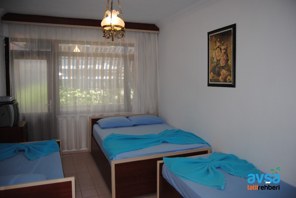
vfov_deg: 48.1
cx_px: 148
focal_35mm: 27
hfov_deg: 67.3
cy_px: 99
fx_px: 222
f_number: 3.5
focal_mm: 18
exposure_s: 1/60
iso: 200
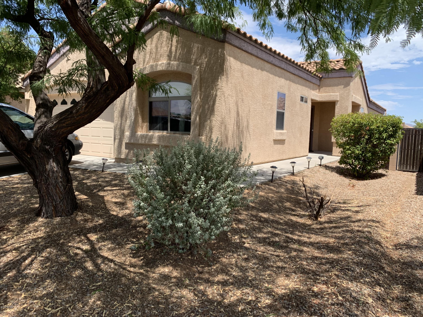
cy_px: 158
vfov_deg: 53.1
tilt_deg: -4.8
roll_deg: -1.9
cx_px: 212
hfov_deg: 67.3
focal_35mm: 26
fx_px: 318
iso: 25
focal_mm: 4.25
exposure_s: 1/1205
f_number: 1.8
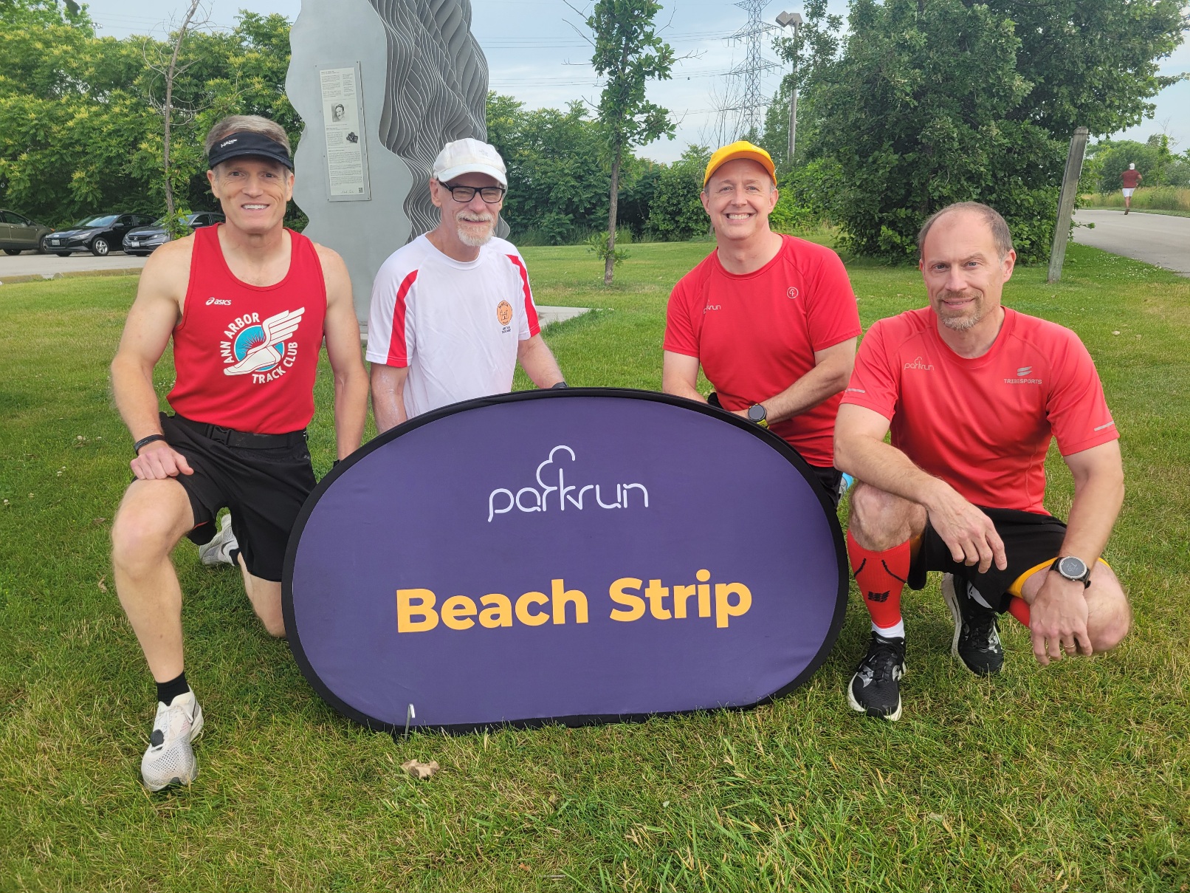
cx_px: 595
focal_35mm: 26
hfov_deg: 67.3
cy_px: 446
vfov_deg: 53.1
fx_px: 894
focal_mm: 5.4
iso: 40
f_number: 1.8
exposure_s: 1/526
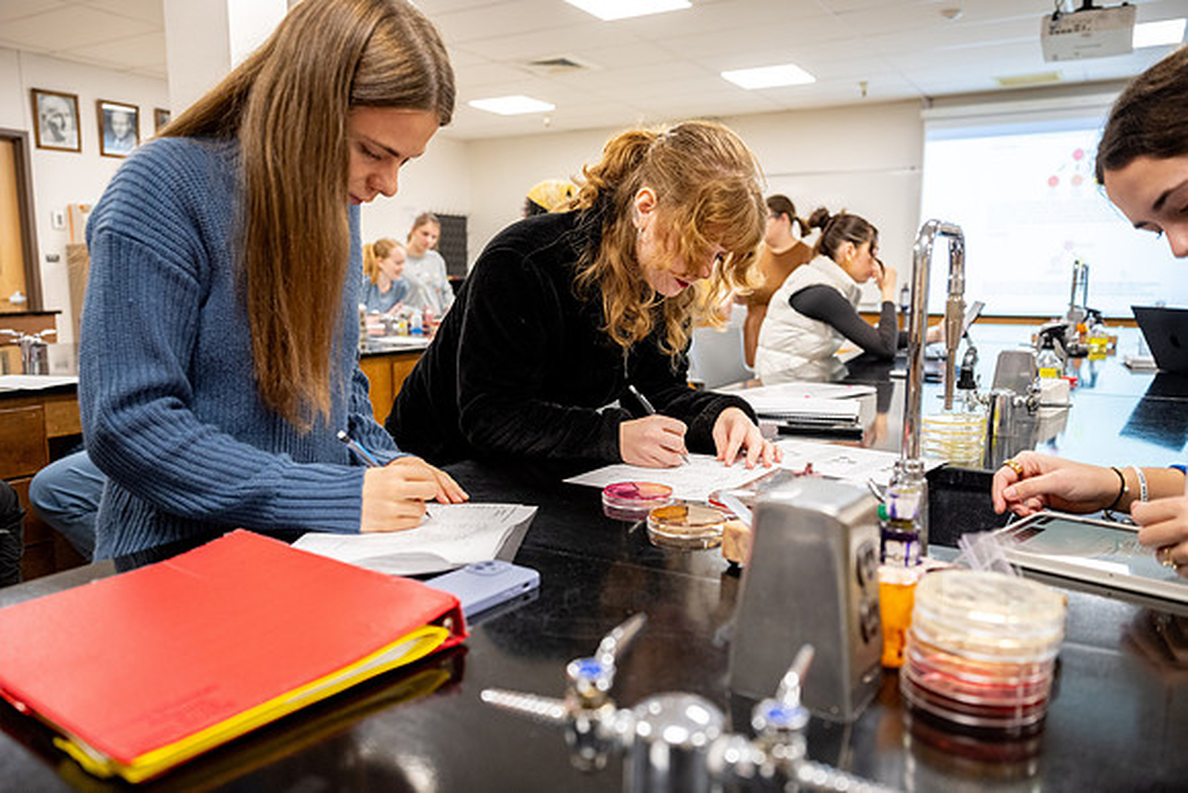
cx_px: 575
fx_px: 920
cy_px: 409
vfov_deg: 46.6
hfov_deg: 65.7
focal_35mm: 28
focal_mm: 27
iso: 1000
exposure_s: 1/160
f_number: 3.2
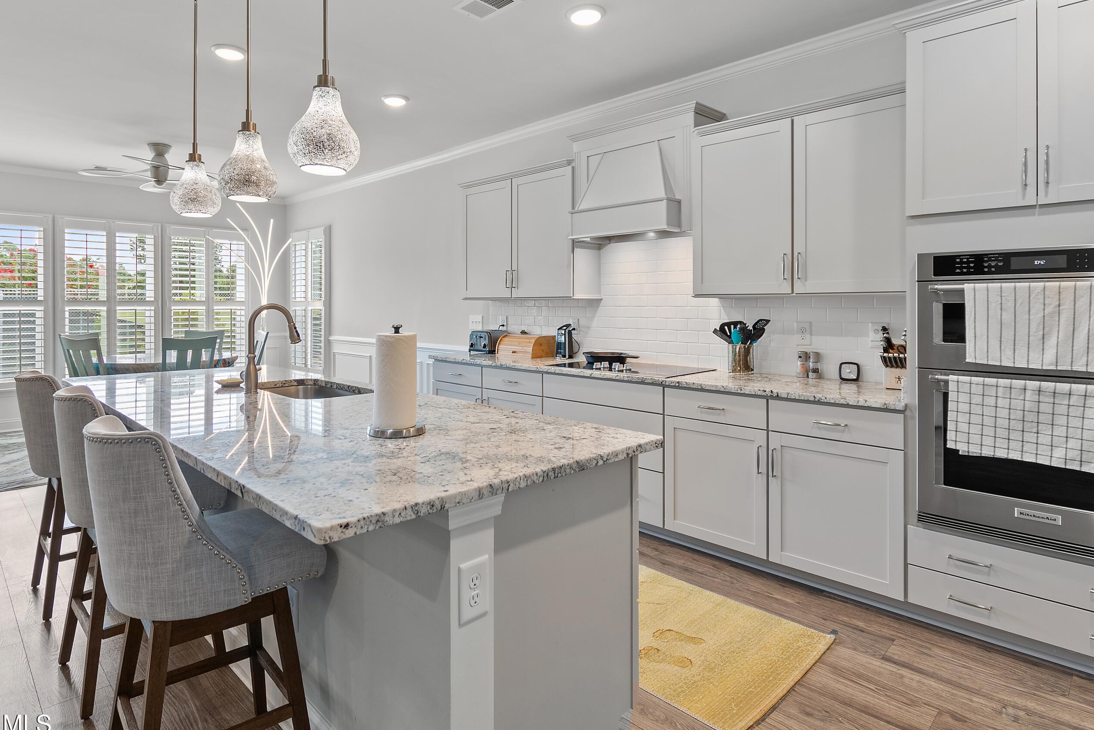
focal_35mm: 19
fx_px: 577
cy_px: 330
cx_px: 516
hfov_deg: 86.8
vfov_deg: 64.4
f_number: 4.8
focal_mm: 11
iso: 100
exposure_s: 1/6
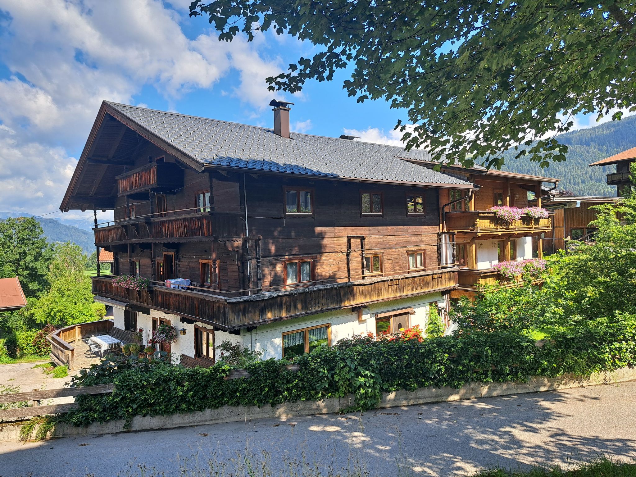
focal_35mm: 24
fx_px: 441
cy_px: 238
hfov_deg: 71.6
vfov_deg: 56.8
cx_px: 318
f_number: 1.8
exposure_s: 1/541
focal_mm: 5.23
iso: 50
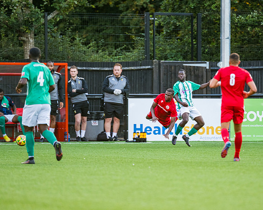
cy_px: 101
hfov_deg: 4.6
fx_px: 3286
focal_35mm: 422
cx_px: 179
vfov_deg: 3.7
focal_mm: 300
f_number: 2.8
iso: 1250
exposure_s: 1/640
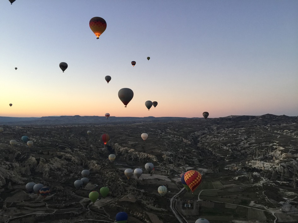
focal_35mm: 29
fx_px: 250
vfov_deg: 48.2
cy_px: 112
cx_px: 149
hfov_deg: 61.7
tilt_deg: +4.4
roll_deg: +0.8
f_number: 2.2
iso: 32
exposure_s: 1/33
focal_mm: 4.15
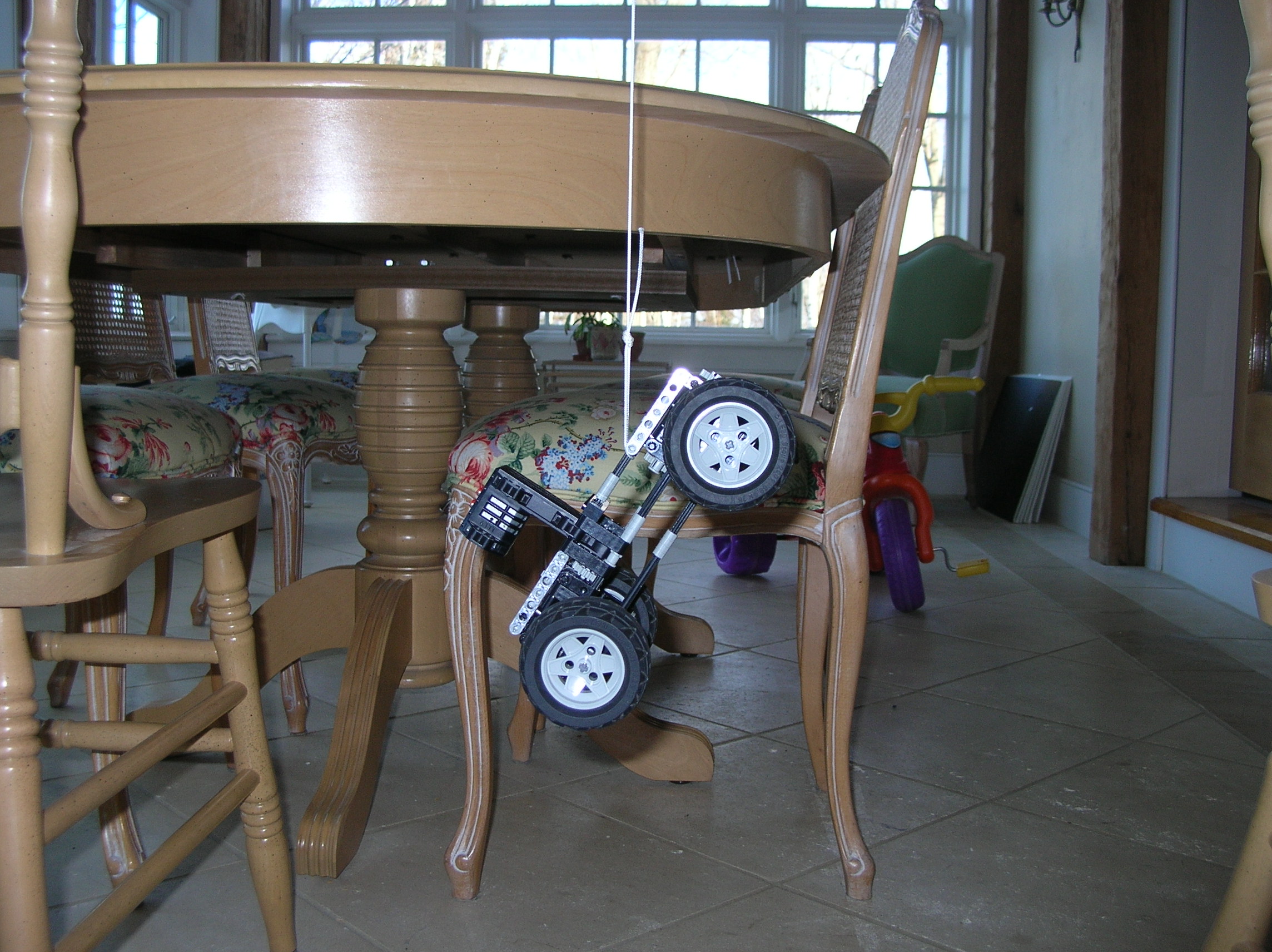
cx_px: 636
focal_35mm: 36
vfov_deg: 39.6
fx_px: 1322
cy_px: 476
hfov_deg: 51.4
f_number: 2.7
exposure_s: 1/60.1
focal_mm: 6
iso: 50
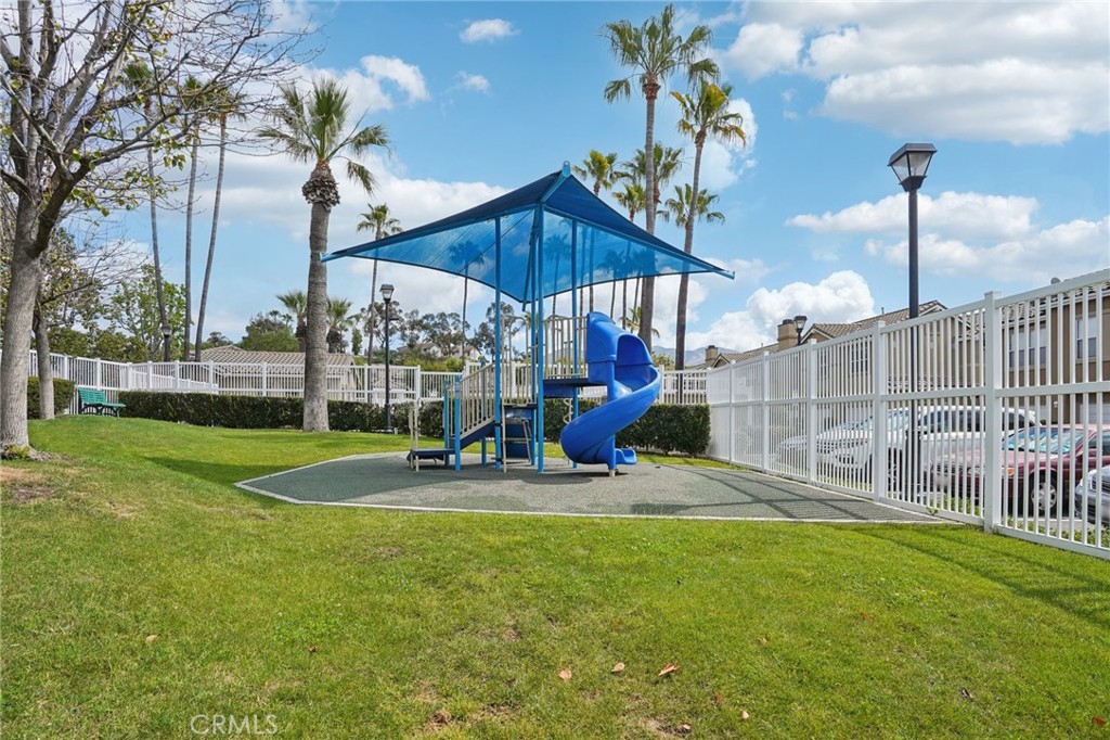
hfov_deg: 96.8
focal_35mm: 16
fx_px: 493
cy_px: 370
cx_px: 555
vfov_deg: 73.7
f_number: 8
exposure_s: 1/800
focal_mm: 16
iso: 400
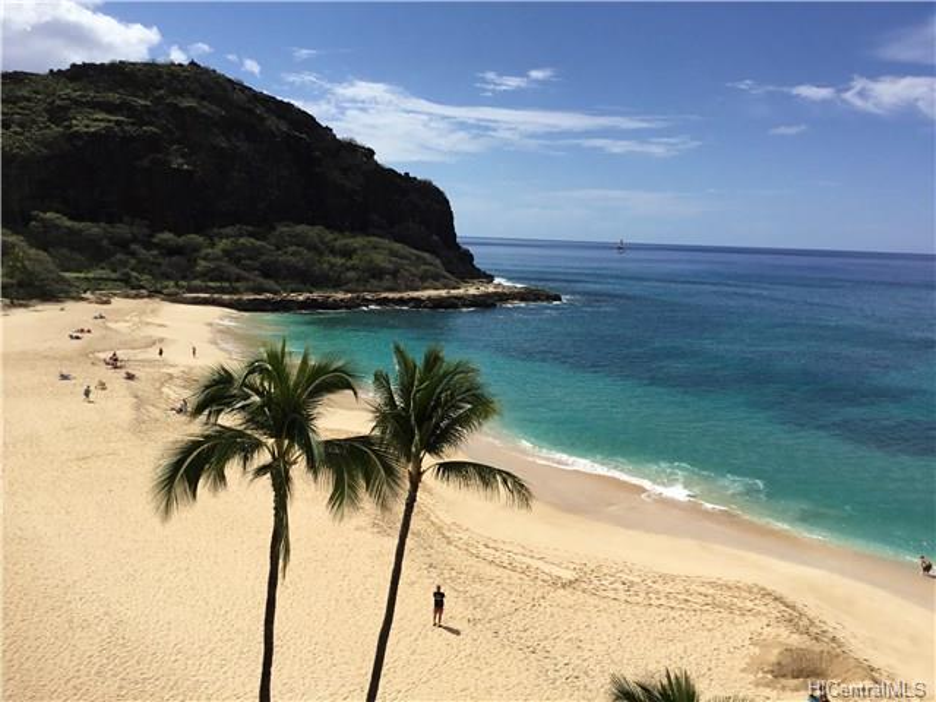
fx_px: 838
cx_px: 468
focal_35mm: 31
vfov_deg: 45.4
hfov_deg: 58.4
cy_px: 351
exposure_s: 1/2551
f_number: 2.4
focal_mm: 3.3
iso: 25
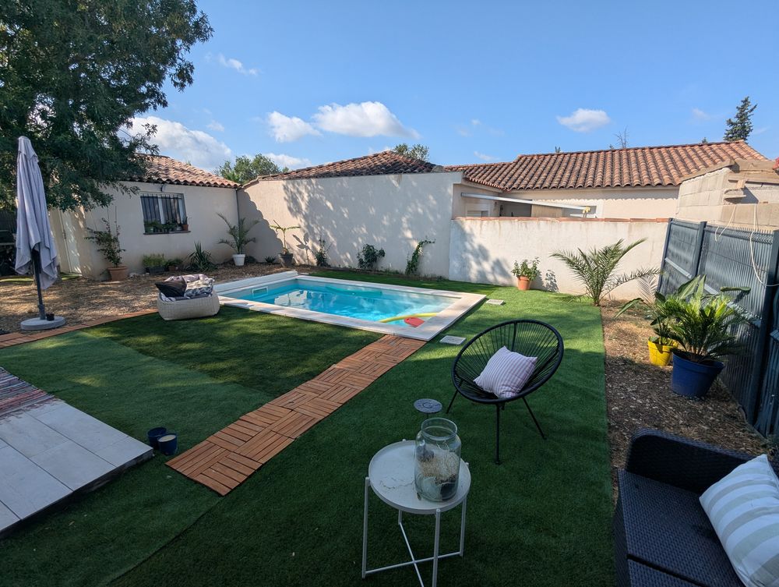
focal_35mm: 16
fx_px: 361
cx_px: 390
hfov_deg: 94.4
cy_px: 294
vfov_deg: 78.2
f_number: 2.2
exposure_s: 1/1610
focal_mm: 2.35
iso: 53
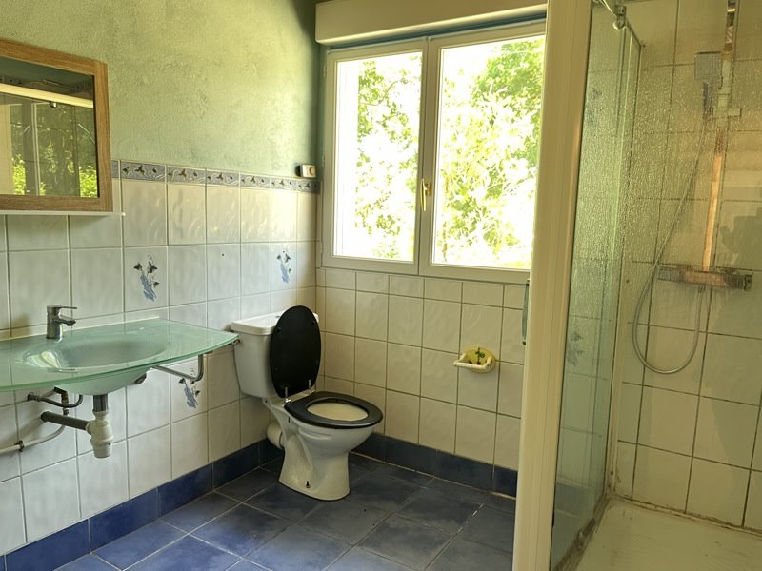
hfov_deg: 67.3
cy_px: 286
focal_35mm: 26
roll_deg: -1.0
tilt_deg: -8.5
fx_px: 572
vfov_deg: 53.1
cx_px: 381
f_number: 1.6
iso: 200
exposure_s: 1/60
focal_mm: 5.1
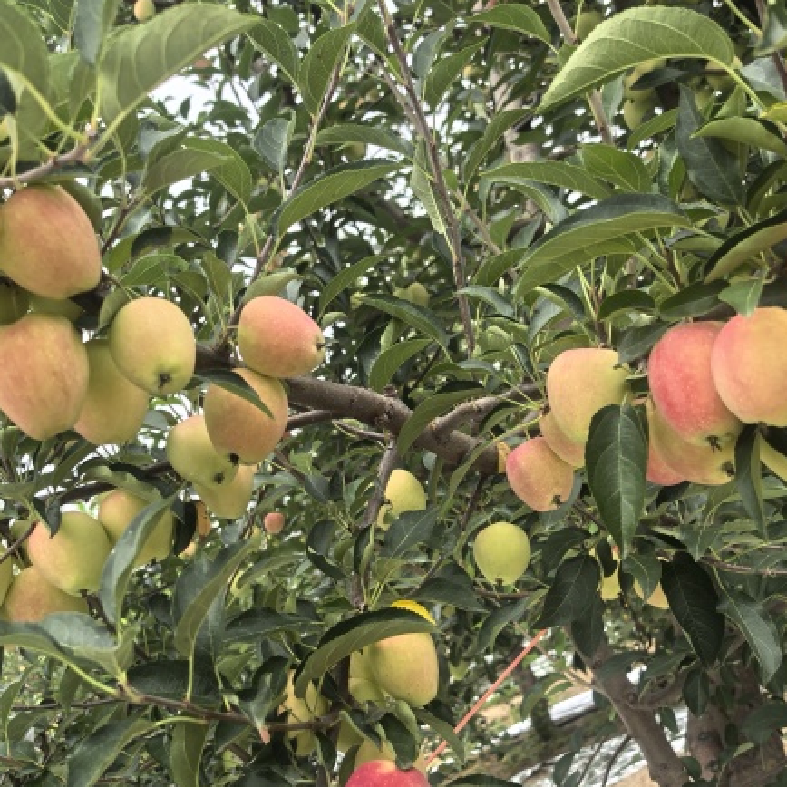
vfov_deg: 38.0
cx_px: 334
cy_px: 510
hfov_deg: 38.3
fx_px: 1132
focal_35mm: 44
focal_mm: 6.98
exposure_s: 1/2342
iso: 250
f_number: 2
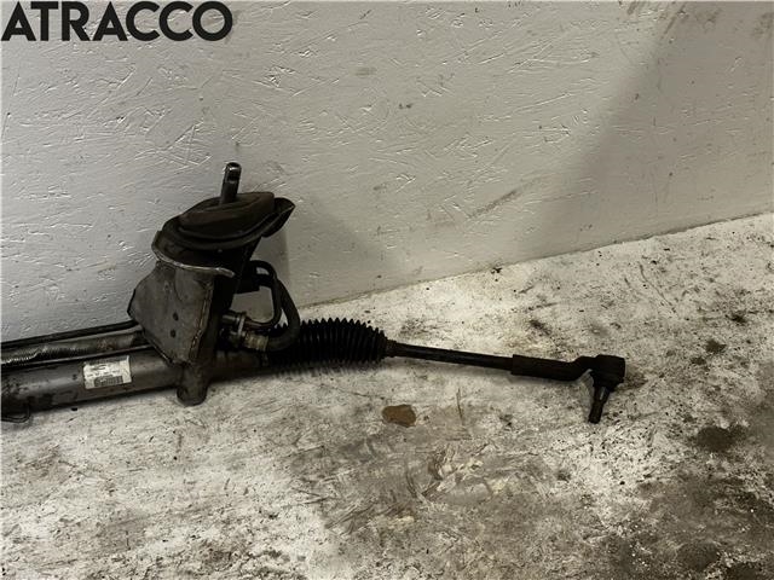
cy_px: 290
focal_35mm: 48
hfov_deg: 39.7
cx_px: 387
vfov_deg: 30.3
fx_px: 1073
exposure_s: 1/50
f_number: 1.78
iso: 80
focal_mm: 6.86
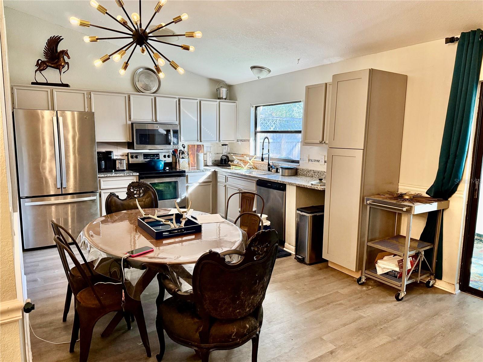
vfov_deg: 56.8
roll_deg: -1.0
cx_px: 242
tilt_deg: -7.9
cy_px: 181
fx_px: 335
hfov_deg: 71.6
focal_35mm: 24
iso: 320
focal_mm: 6.76
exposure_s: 1/120
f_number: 1.78
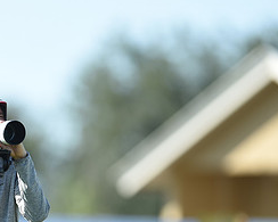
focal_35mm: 892
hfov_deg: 2.2
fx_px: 7336
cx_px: -27
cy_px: 178
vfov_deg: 1.7
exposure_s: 1/800
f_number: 3.5
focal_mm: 400
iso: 100
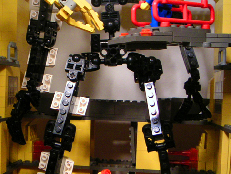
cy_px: 110
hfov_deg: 31.1
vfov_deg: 24.0
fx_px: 407
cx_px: 58
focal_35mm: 61
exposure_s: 1/45
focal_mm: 5.7
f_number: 2.8
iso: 125
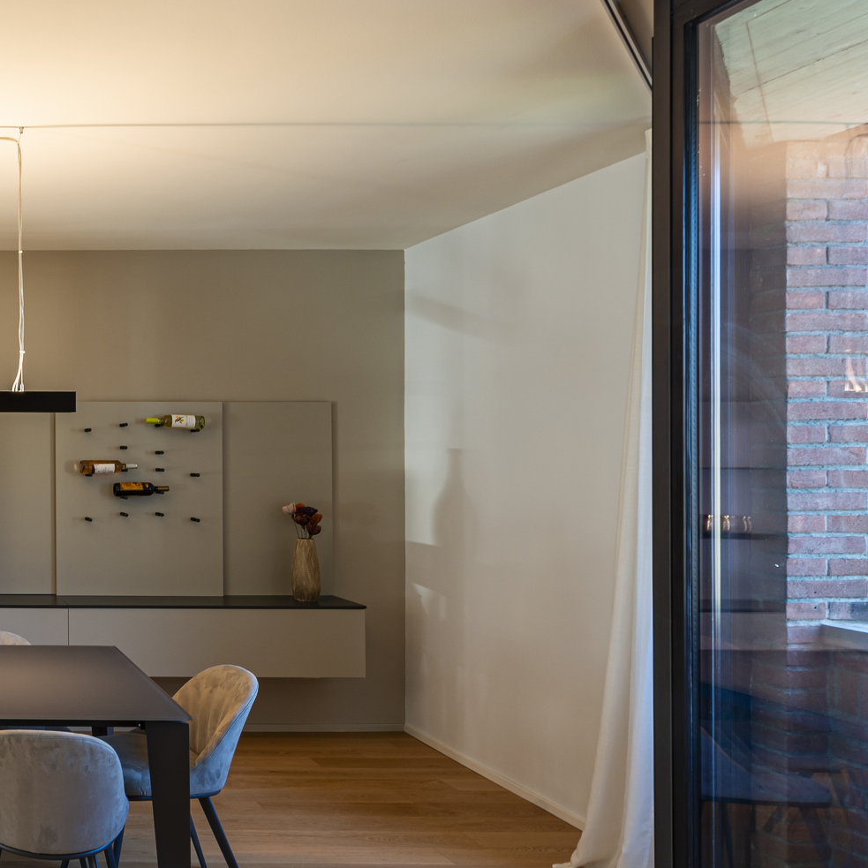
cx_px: -142
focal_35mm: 31
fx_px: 879
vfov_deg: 52.4
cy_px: 490
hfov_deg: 39.8
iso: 100
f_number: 9
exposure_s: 1/3
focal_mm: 14
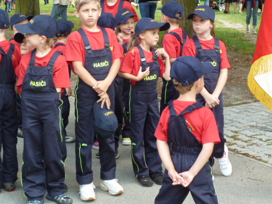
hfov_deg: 26.0
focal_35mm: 75
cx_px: 122
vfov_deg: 19.6
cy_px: 88
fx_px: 589
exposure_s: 1/40
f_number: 3.9
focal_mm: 9.1
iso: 80
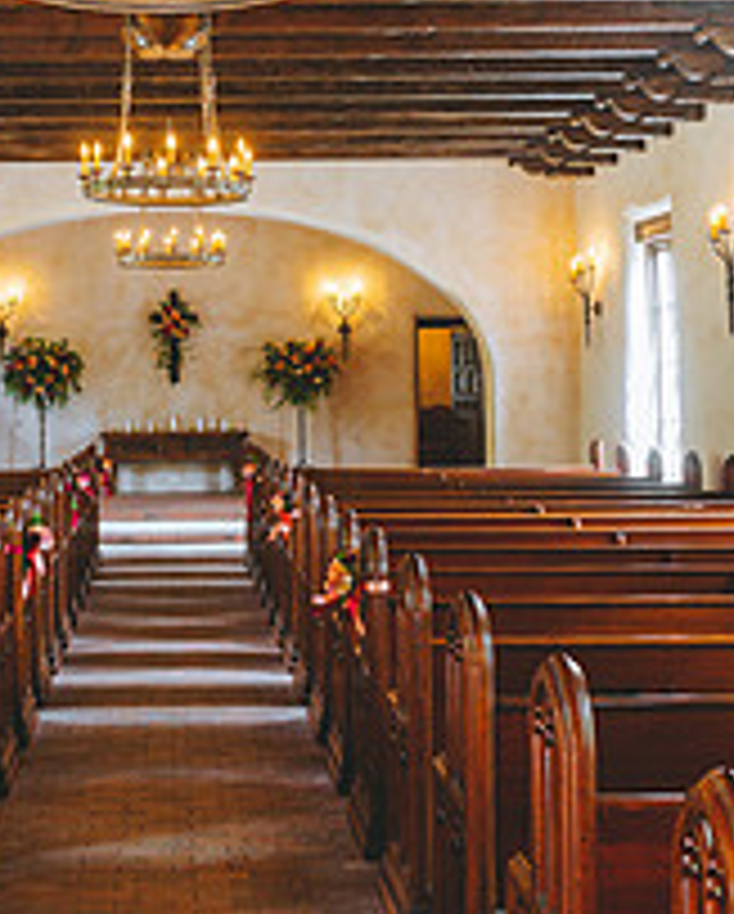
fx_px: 1517
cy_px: 270
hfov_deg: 26.8
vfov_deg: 33.1
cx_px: 173
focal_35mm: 56
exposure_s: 1/80
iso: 1000
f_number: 4
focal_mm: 27
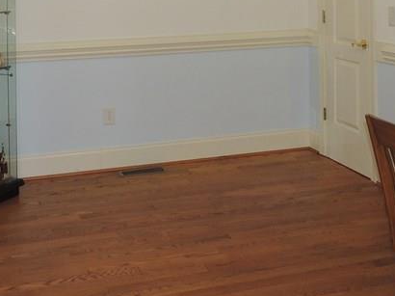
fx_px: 684
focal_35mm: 60
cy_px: -41
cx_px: 193
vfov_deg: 22.8
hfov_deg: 32.2
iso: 200
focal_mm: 4.3
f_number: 3
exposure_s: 1/30
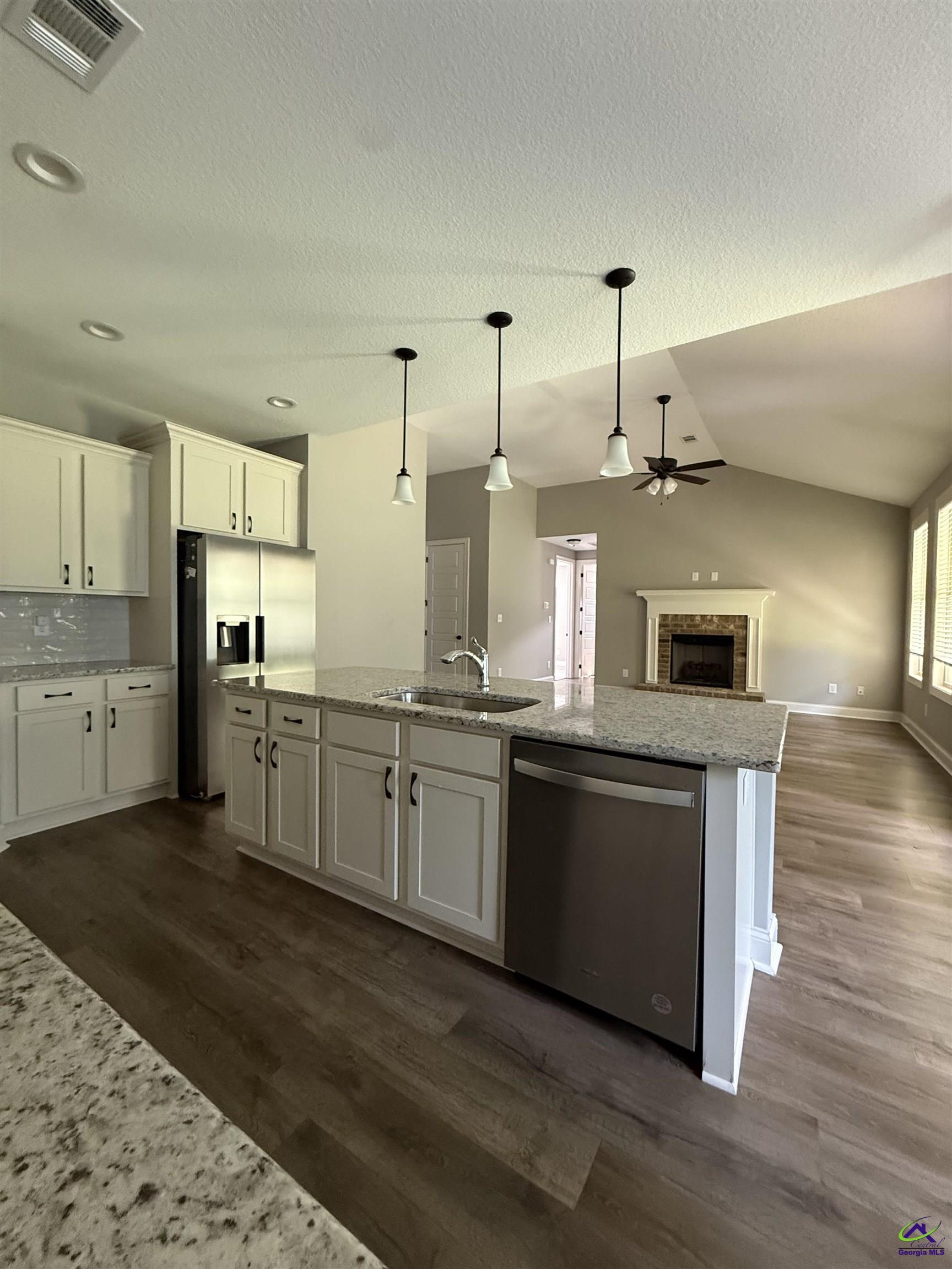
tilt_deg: -0.4
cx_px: 476
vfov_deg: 102.1
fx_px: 513
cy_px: 634
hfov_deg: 85.7
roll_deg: -1.6
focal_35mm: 14
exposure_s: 1/60
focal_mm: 2.22
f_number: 2.2
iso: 640
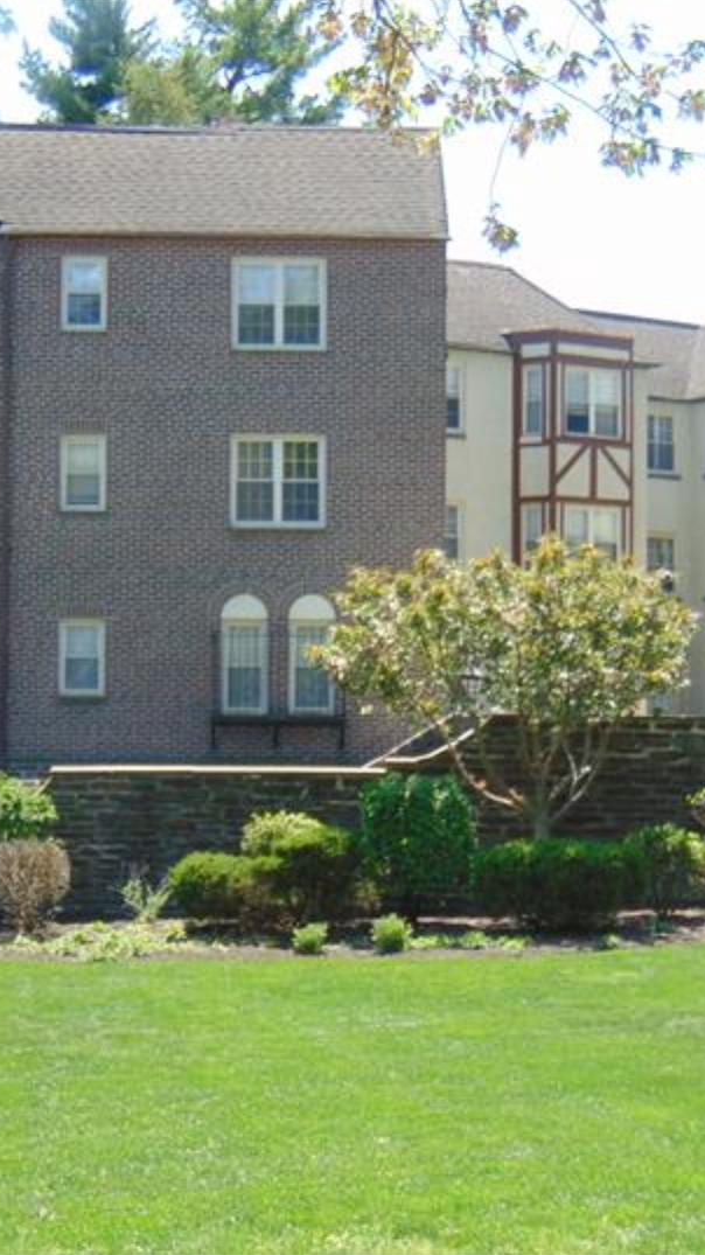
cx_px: 280
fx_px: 2428
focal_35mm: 73
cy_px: 628
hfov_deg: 16.5
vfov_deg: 29.0
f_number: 3.5
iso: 80
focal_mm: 9
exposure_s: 1/250
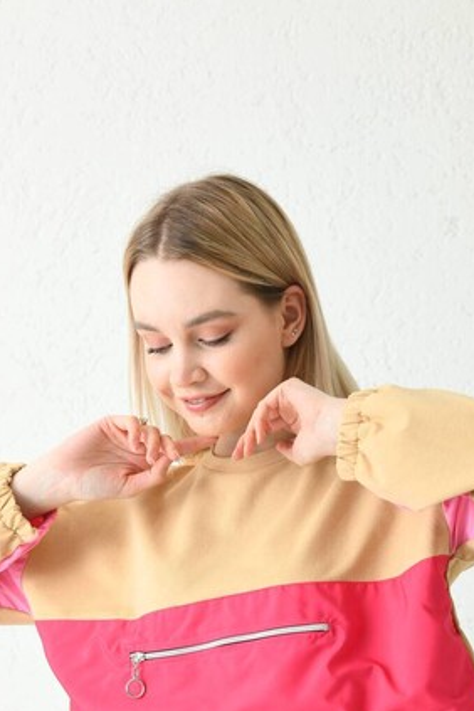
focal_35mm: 124
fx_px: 2449
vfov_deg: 16.4
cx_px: 240
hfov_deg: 11.1
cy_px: 556
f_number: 5.6
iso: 100
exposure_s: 1/160
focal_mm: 70
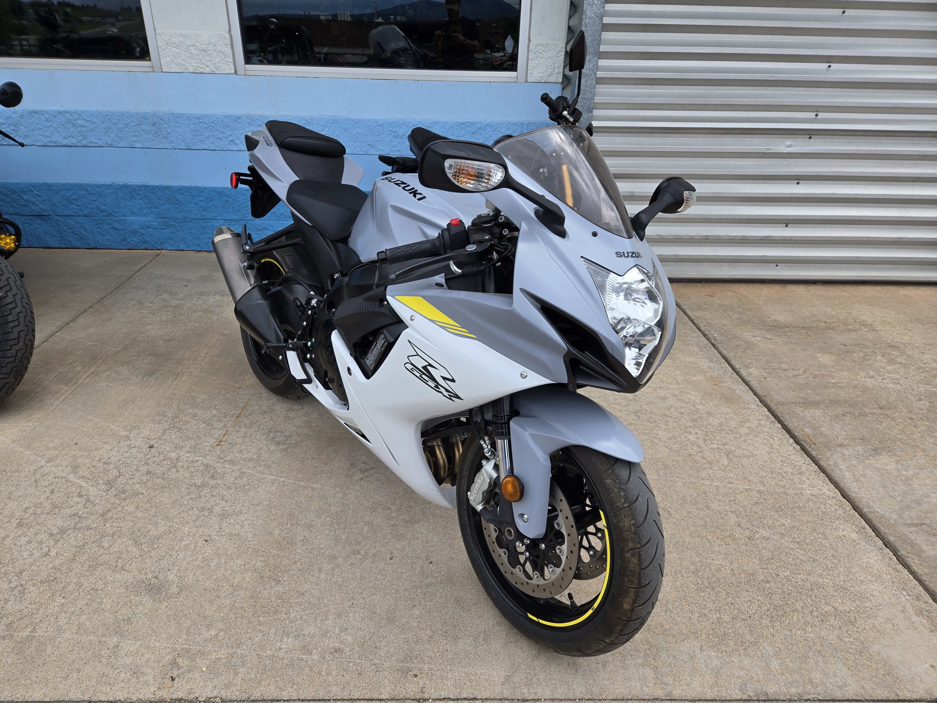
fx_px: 623
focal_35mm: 23
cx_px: 468
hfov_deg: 73.9
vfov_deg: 58.9
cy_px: 352
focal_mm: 5.4
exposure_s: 1/1050
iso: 25
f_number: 1.8
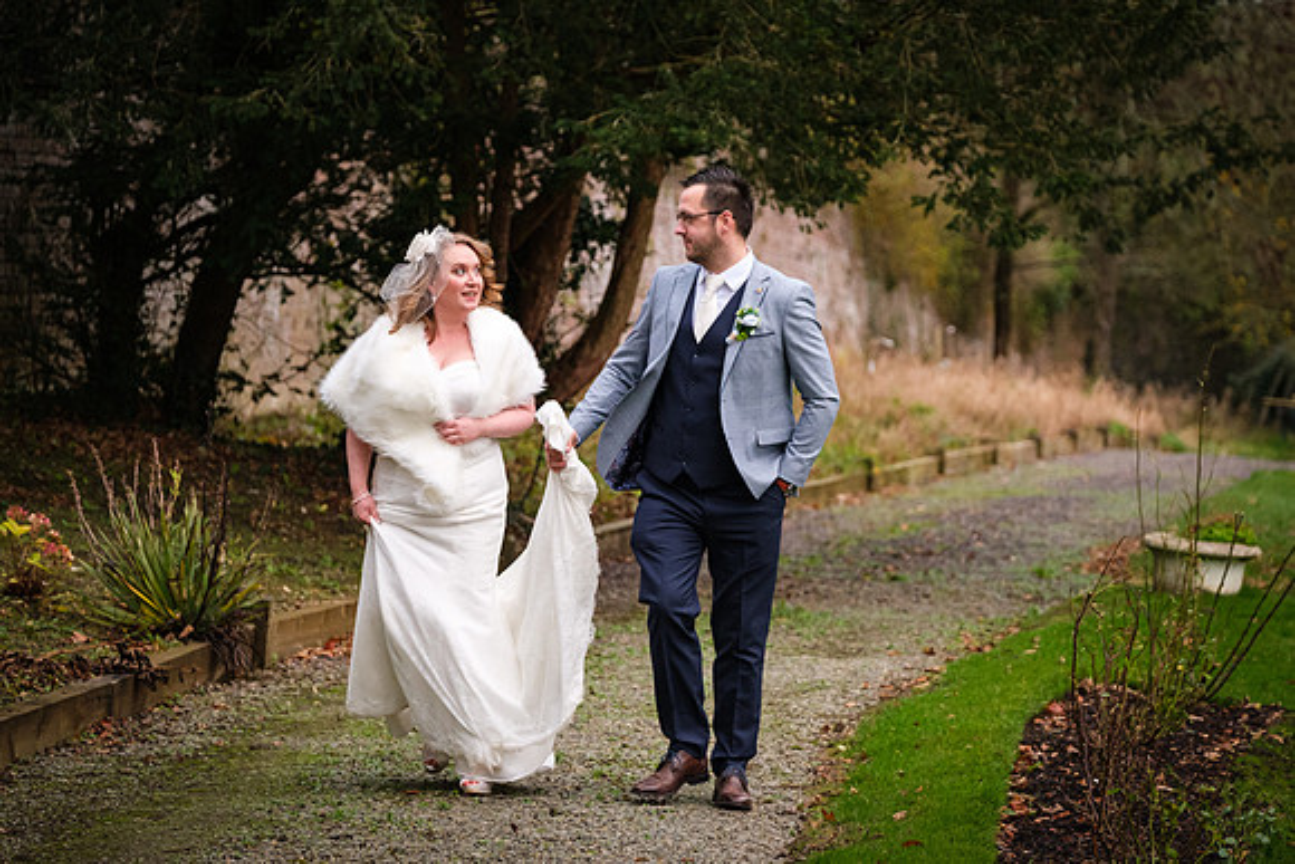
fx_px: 5031
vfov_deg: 9.8
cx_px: 688
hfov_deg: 14.7
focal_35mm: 140
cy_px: 429
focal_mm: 83.8
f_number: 2.8
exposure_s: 1/160
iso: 2000
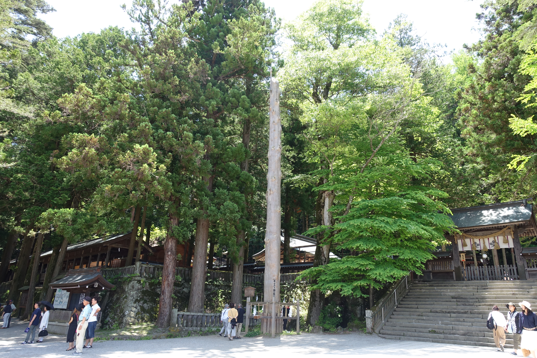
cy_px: 179
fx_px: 358
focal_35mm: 24
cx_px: 268
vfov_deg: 53.1
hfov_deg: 73.7
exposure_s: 1/80
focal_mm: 8.8
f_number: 5
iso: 125
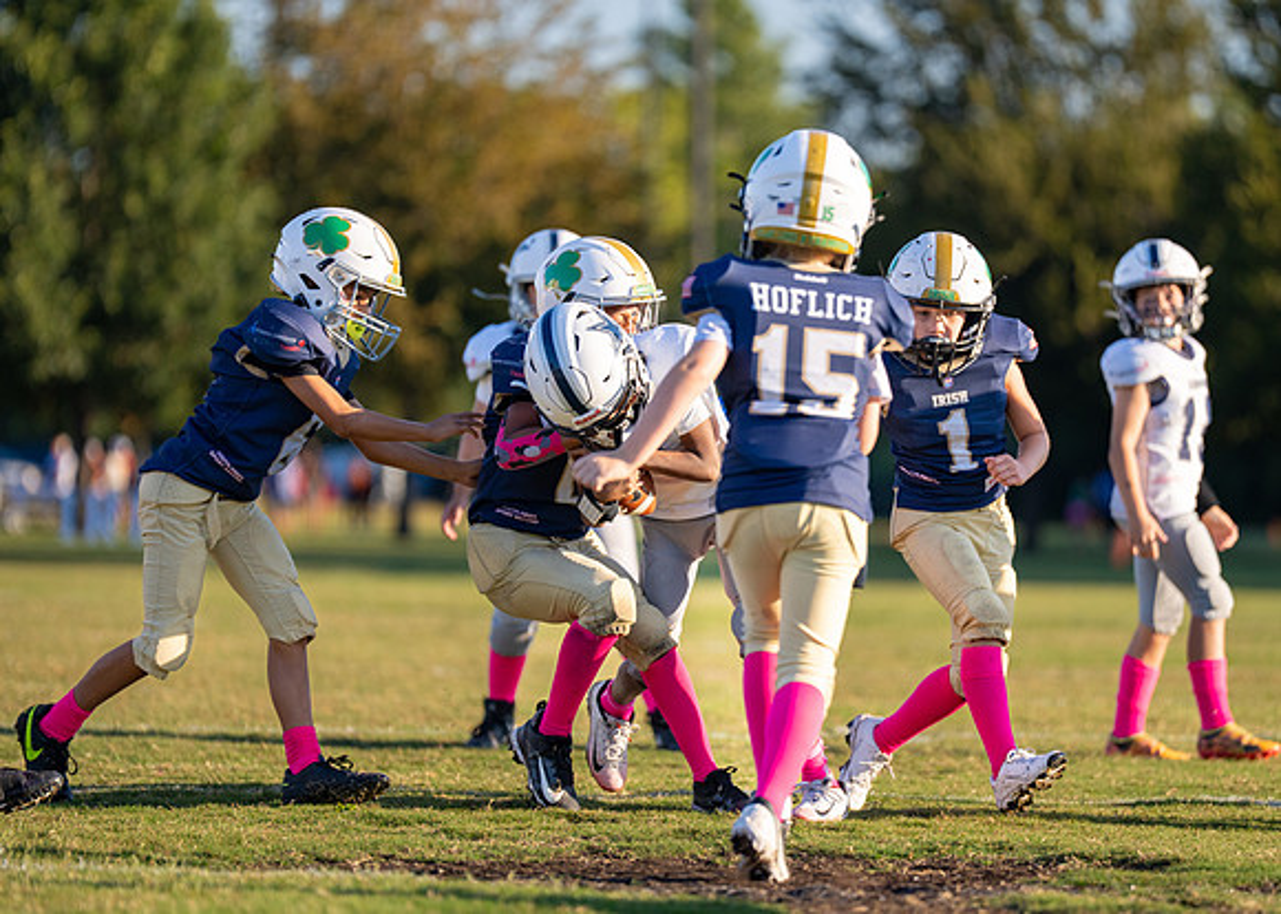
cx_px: 720
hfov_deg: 8.5
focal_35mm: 237
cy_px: 469
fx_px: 8615
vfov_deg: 6.1
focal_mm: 200
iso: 200
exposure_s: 1/2500
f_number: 2.8
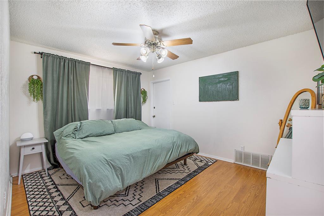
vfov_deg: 77.3
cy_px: 108
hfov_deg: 100.4
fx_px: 135
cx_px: 162
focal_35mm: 15
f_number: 6.3
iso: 100
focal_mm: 10
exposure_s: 1/50
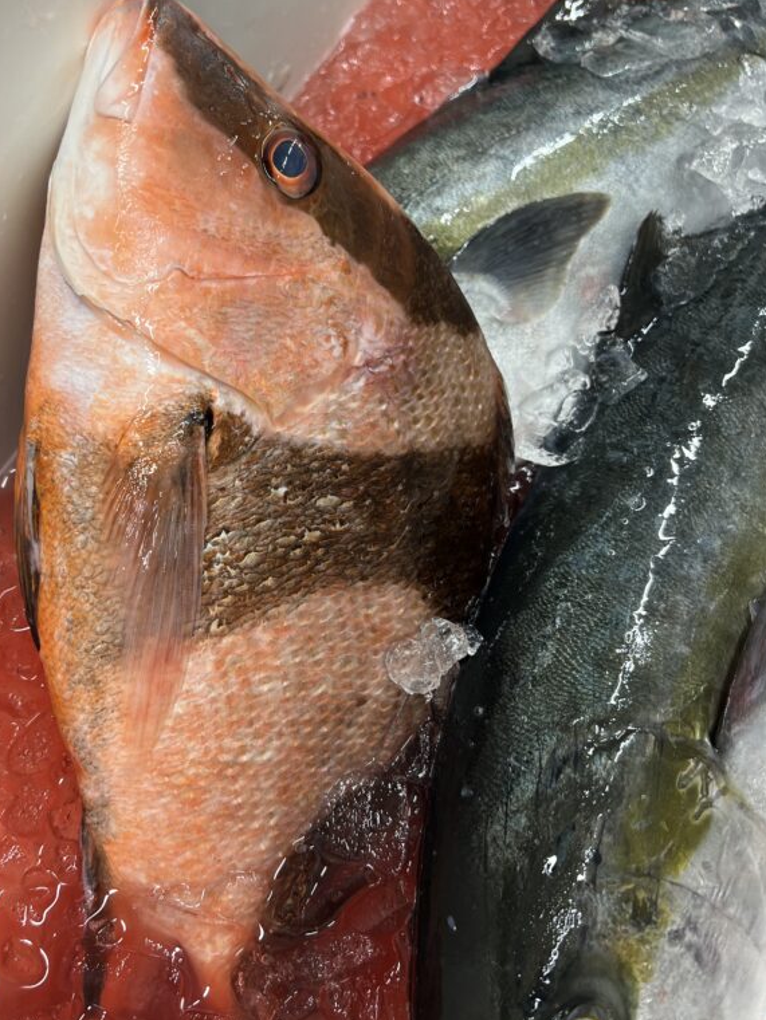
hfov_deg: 40.3
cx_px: 266
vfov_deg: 52.6
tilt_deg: -64.5
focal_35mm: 35
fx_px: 1032
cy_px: 511
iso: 100
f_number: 1.5
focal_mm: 5.7
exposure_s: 1/120
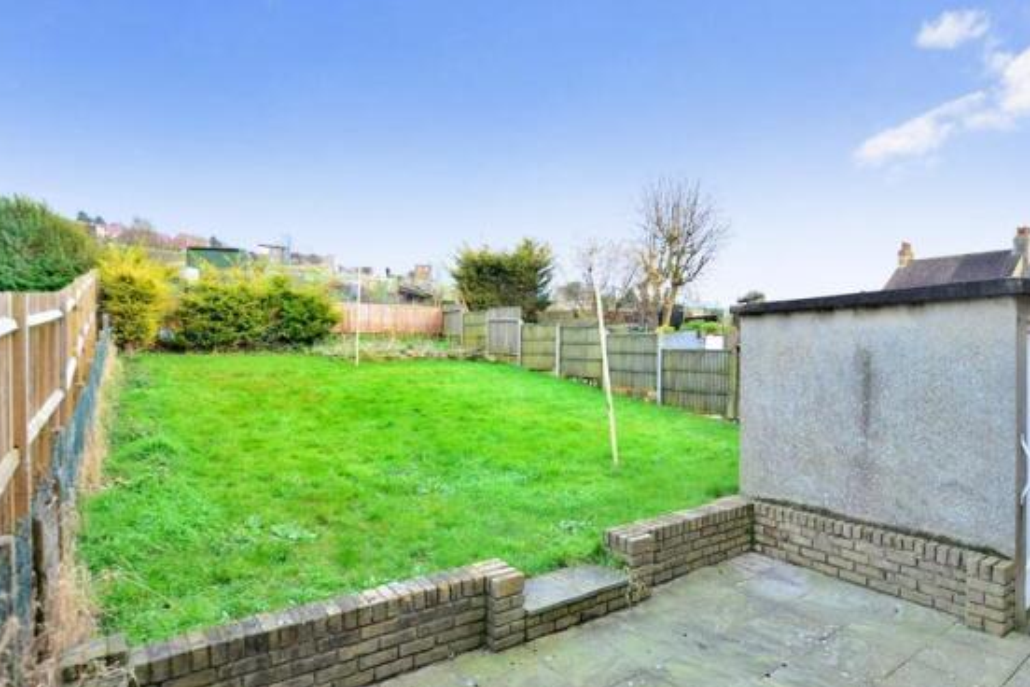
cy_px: 376
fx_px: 561
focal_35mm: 20
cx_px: 552
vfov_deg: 62.8
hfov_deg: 85.0
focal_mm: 11
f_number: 4
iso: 400
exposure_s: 1/60
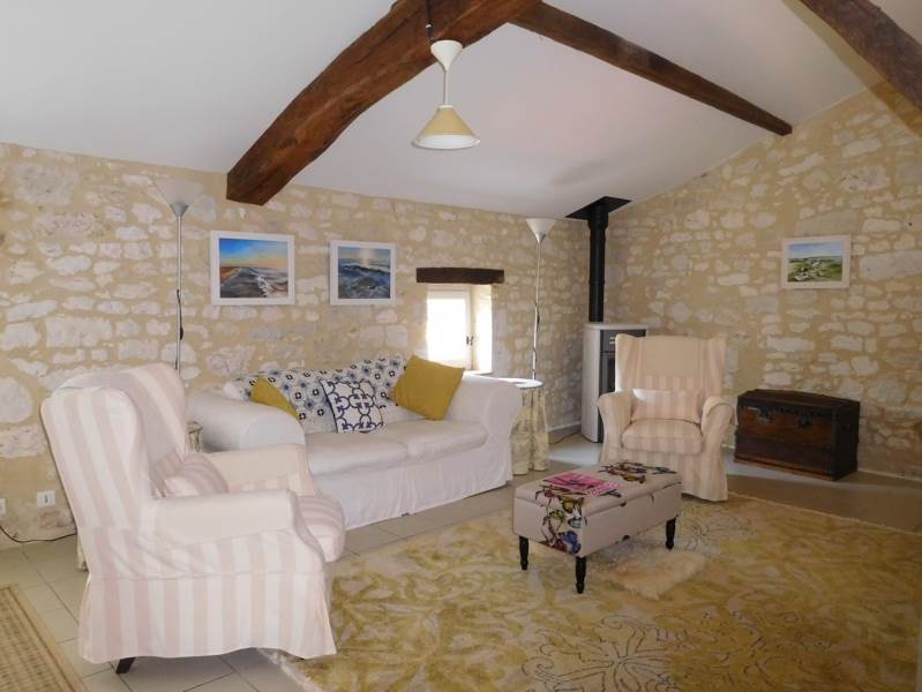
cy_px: 346
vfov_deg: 54.9
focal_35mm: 25
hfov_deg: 69.4
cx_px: 461
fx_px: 666
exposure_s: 1/30
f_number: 3.4
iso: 560
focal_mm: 4.5
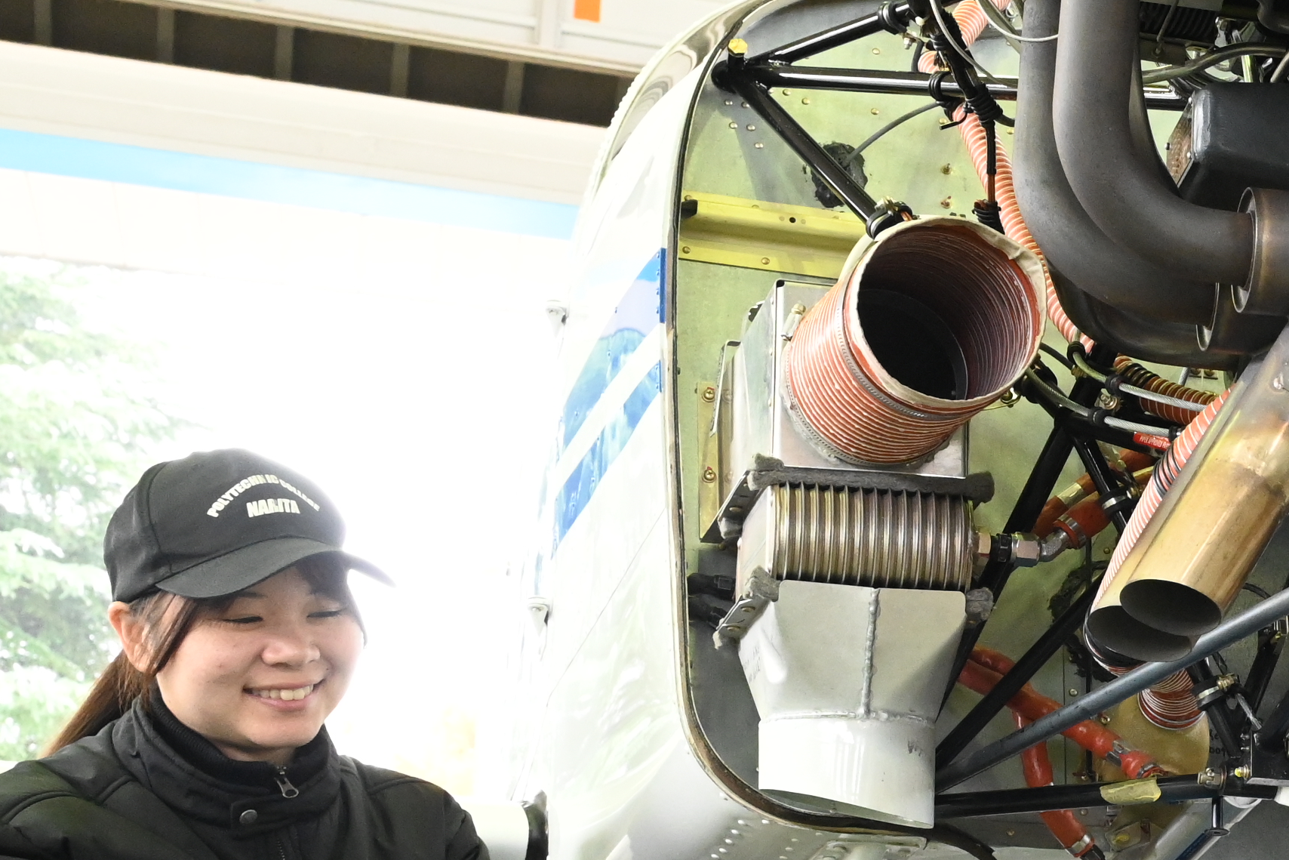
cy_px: 685
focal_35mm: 87
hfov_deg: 20.8
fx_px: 3115
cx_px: 1767
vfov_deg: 15.6
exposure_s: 1/90
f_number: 6.7
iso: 2200
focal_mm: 24
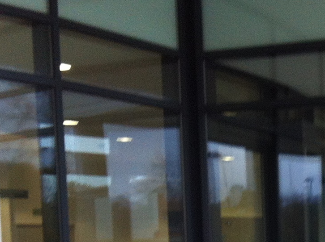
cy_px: 404
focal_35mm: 125
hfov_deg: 15.1
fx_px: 1172
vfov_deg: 11.2
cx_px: 421
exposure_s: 1/33
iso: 100
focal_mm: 3.85
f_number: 2.8
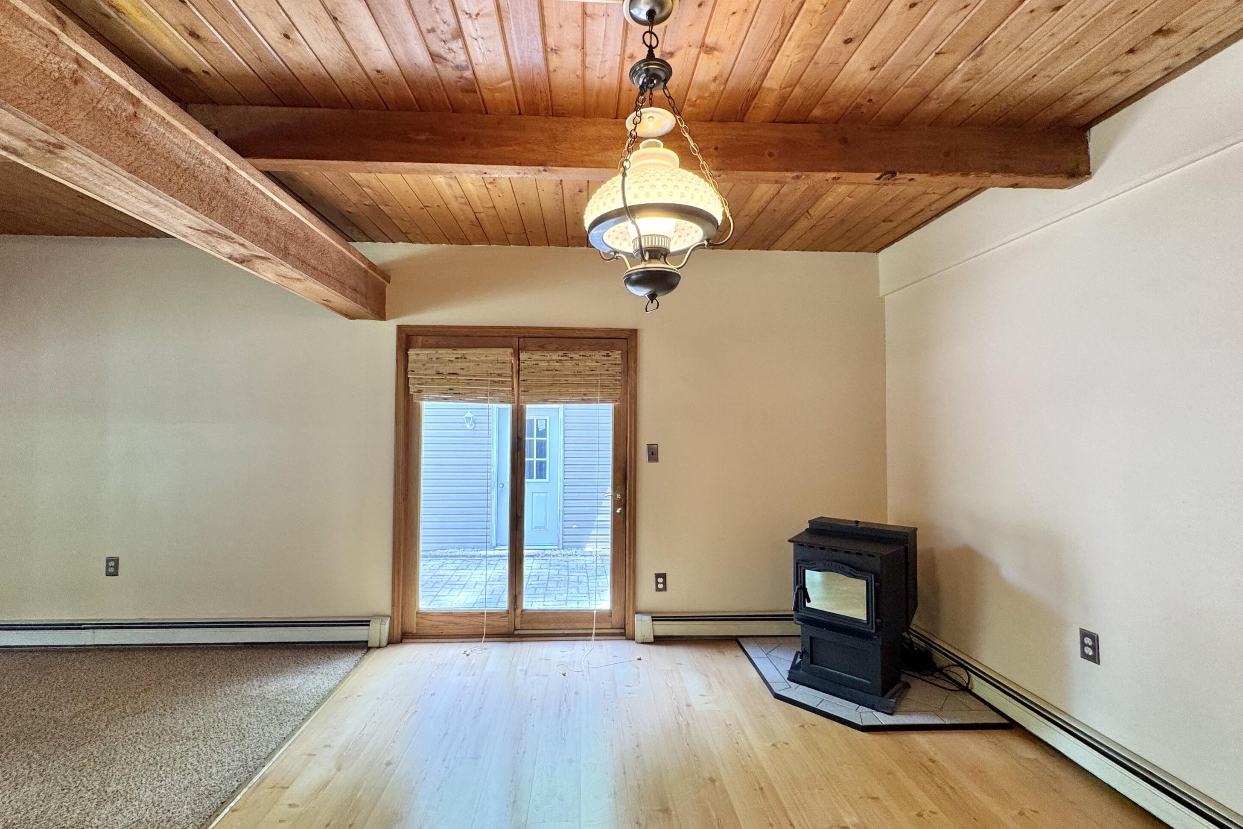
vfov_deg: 77.3
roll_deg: +0.2
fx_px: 518
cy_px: 416
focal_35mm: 15
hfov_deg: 100.4
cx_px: 604
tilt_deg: +0.7
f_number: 2.2
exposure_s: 1/60
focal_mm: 2.22
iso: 200
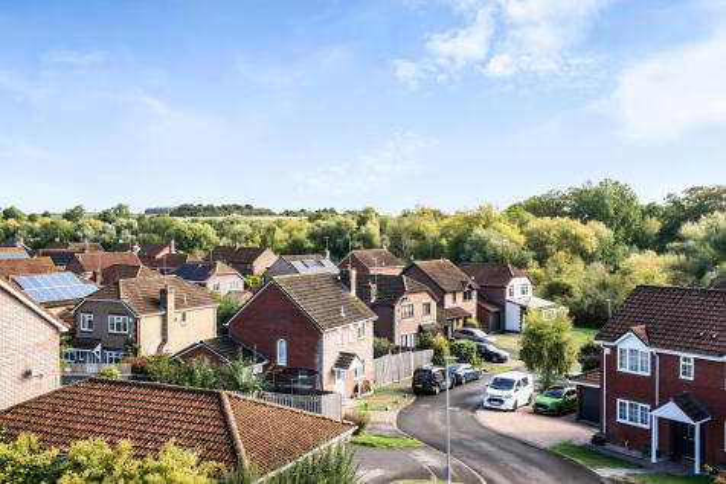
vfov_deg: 36.8
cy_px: 242
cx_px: 363
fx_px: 726
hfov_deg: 53.1
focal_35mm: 36
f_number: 8
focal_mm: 24
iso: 400
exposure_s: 1/200
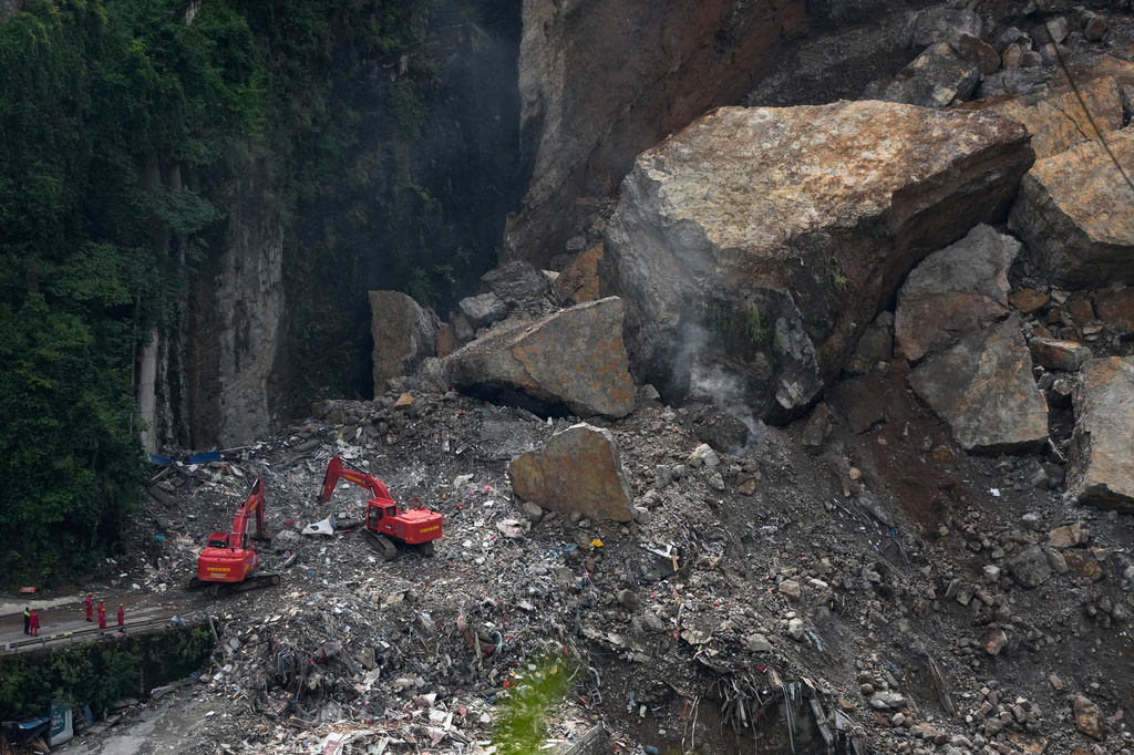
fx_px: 10013
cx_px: 567
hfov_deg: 6.5
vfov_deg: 4.3
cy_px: 378
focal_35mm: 318
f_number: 6.3
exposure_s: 1/4000
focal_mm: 318
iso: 1000
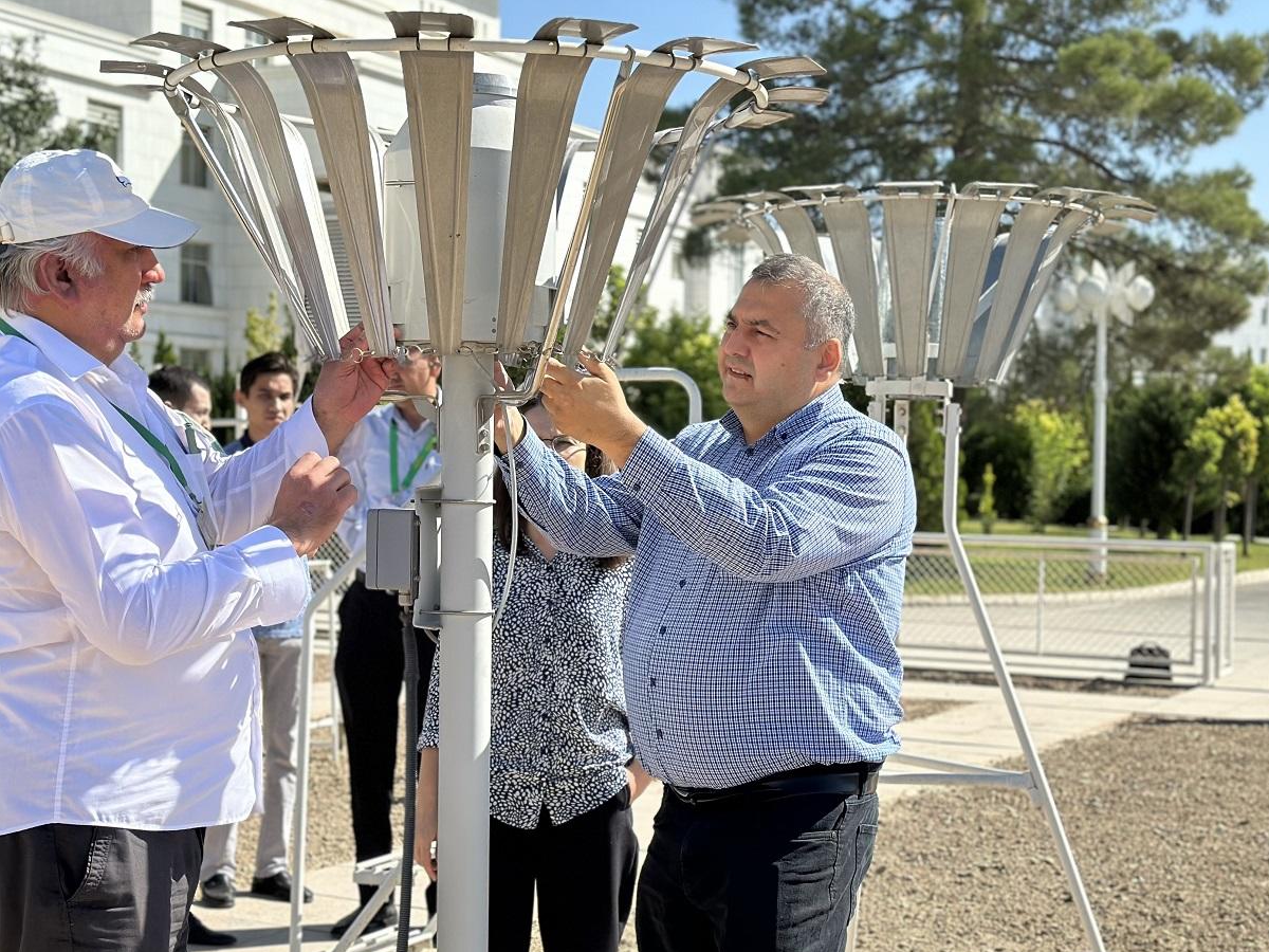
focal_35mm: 60
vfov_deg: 24.4
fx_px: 2200
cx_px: 521
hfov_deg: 32.1
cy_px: 509
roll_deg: -0.7
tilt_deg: -2.0
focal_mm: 6.86
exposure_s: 1/3472
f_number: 1.78
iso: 80
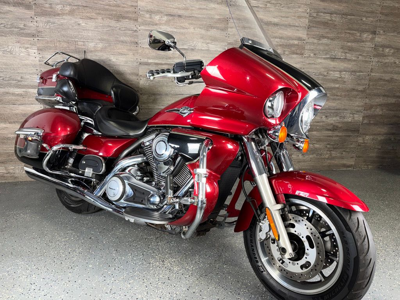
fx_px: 277
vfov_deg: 56.8
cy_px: 150
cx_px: 200
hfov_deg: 71.6
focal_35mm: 24
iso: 64
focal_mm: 6.76
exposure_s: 1/18
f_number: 1.78
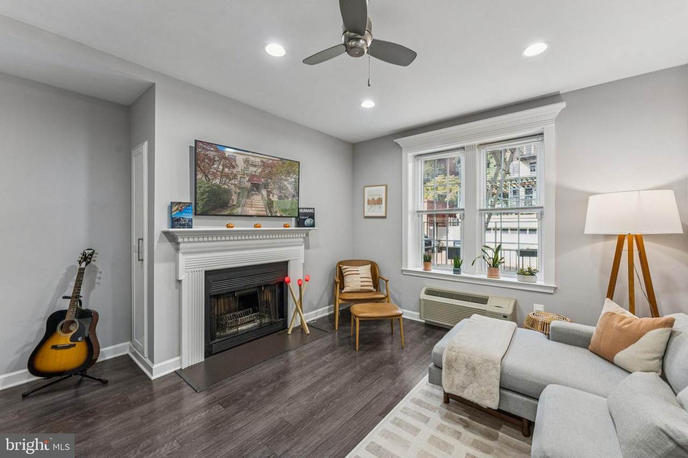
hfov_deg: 104.3
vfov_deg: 81.2
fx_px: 268
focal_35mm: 14
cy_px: 229
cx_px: 344
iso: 200
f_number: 8
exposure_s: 1/13
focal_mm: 14
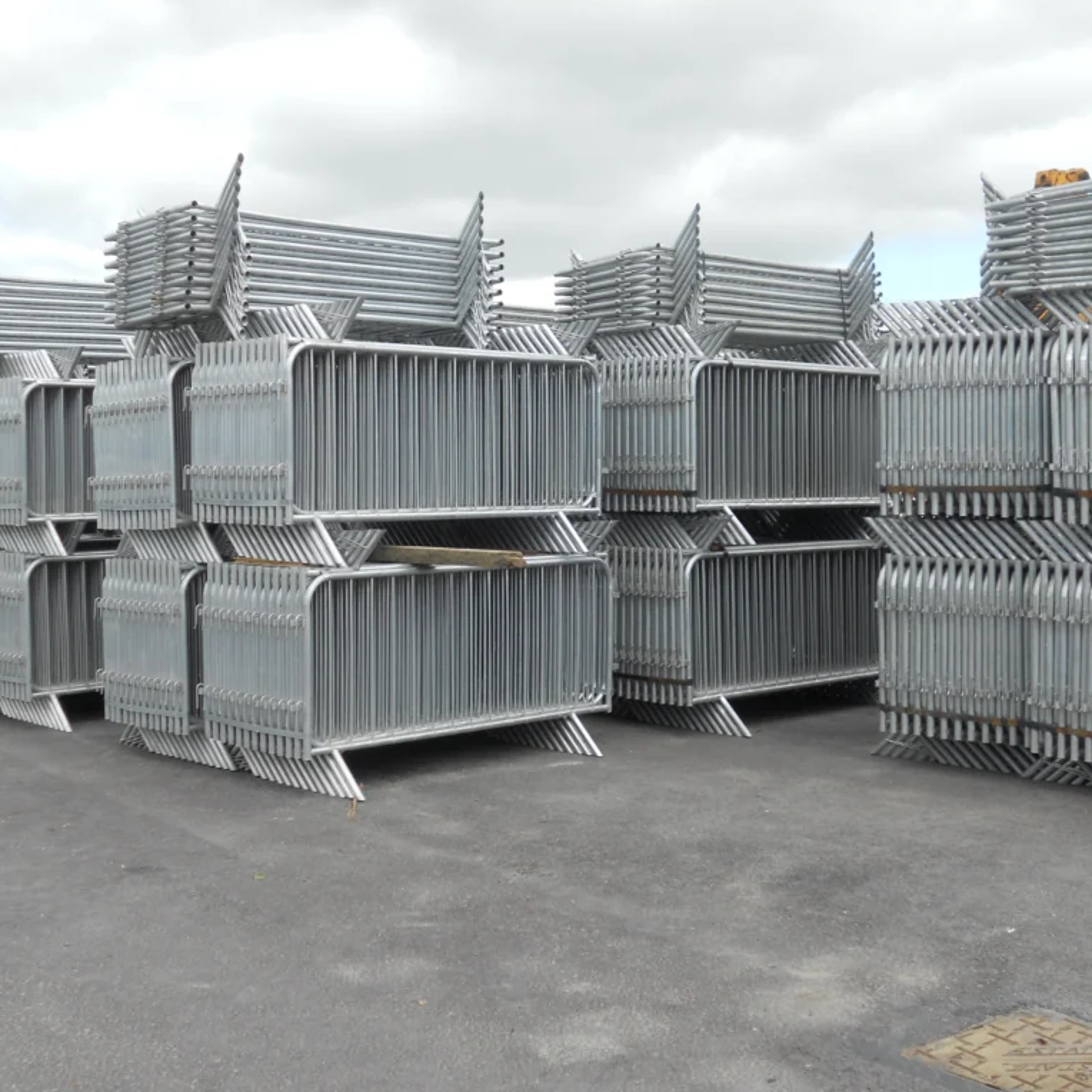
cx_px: 567
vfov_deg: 37.6
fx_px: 1606
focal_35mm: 45
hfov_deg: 37.5
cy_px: 545
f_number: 3.9
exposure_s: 1/400
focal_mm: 6.9
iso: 80
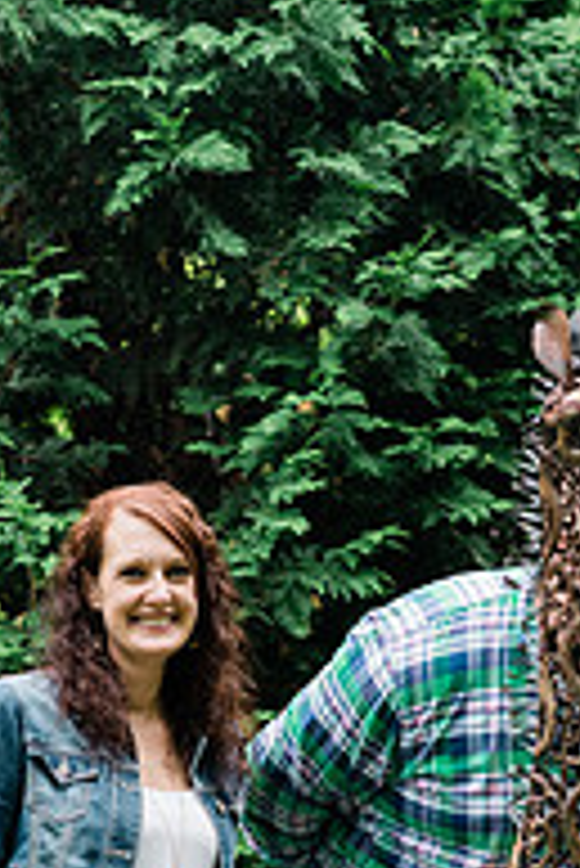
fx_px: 4776
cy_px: 976
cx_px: 333
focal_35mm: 198
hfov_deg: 6.9
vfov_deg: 10.3
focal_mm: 85
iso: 640
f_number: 2.8
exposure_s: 1/160
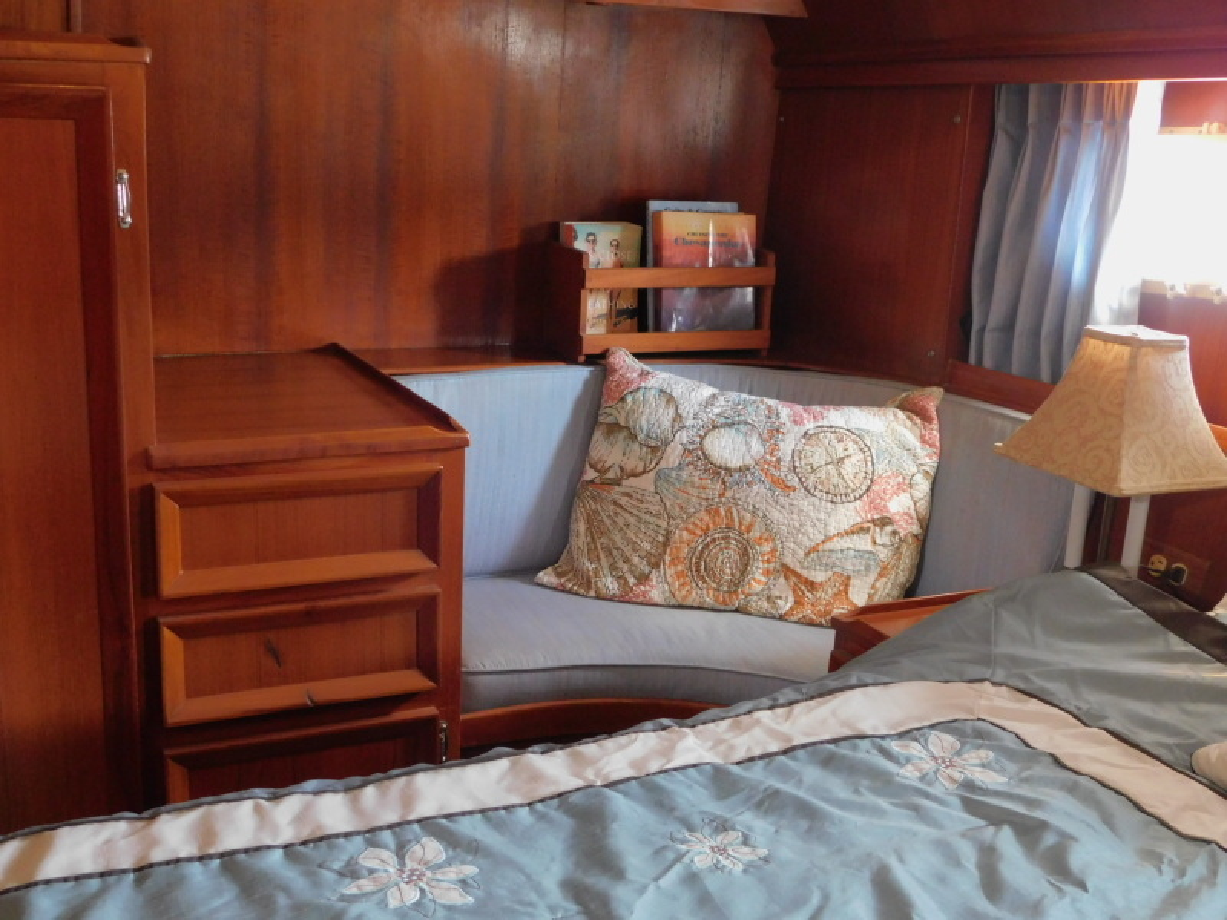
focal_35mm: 40
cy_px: 460
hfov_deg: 46.8
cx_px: 614
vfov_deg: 36.0
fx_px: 1418
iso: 560
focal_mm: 7.1
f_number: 3.6
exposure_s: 1/8
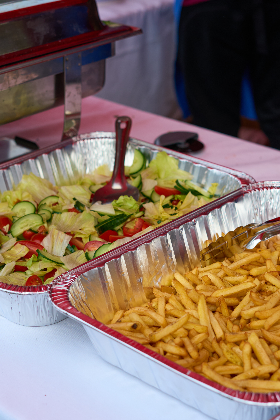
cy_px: 210
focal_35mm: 75
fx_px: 875
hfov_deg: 18.2
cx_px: 140
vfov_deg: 27.0
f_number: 4
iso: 250
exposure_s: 1/400
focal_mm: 50
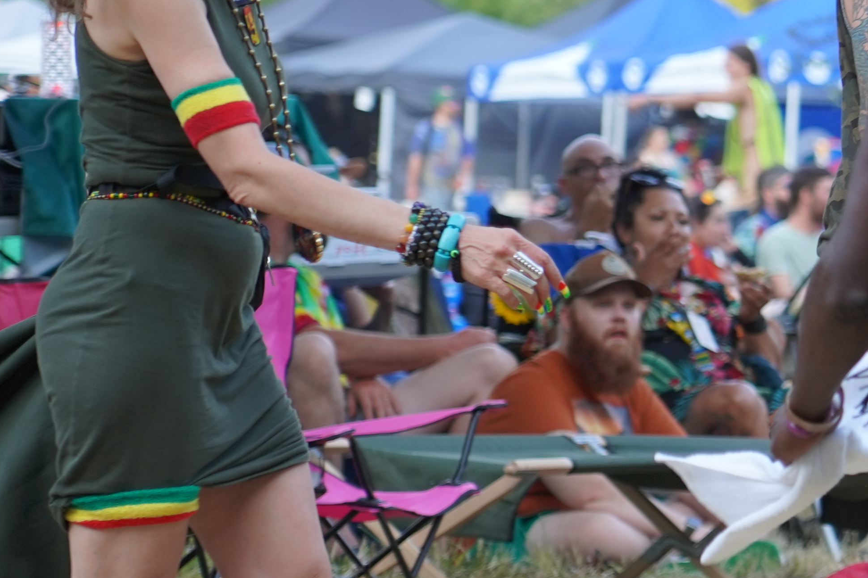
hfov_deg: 6.3
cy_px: 291
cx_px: 1168
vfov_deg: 4.2
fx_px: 7811
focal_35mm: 324
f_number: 4
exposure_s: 1/160
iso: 320
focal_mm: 105
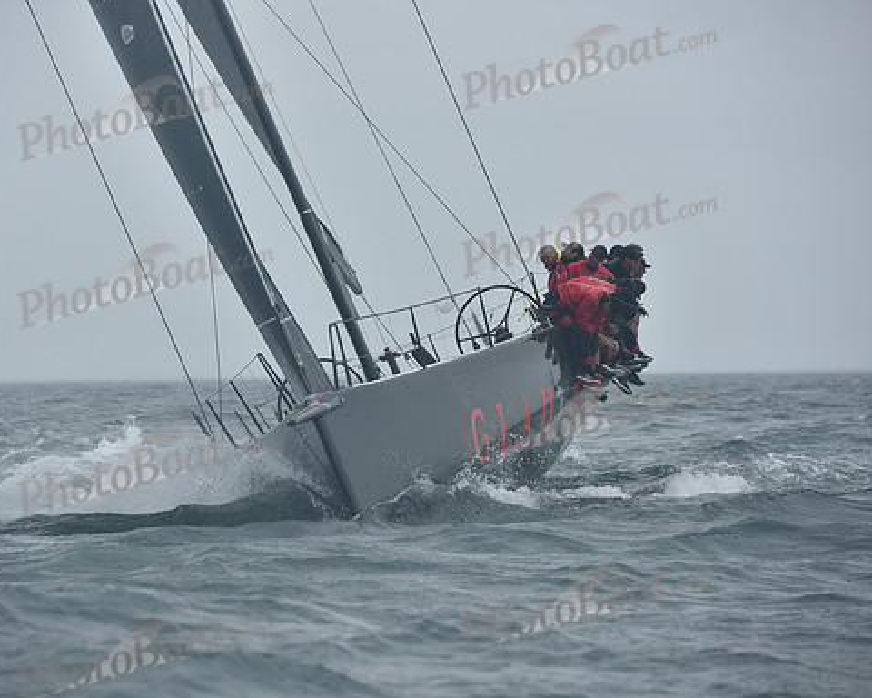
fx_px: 5858
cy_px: 350
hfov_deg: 8.5
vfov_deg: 6.8
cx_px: 369
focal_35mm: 227
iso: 320
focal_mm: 200
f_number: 6.3
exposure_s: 1/1000
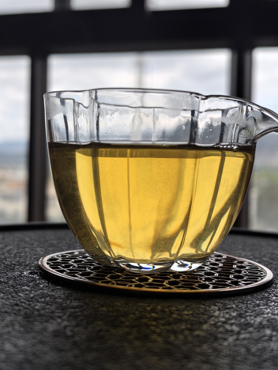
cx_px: 139
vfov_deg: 38.2
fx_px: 536
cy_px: 185
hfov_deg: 29.1
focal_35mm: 50
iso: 160
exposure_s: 1/4545
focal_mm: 8.5
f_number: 2
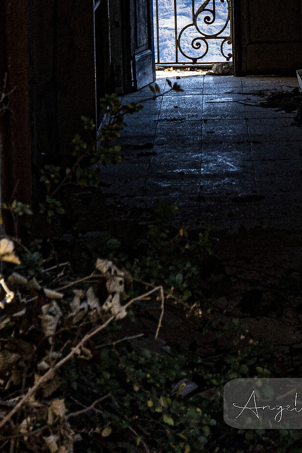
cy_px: -121
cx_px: 223
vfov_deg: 15.8
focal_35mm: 124
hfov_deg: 11.0
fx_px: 1561
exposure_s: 1/350
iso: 320
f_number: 9.5
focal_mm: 32
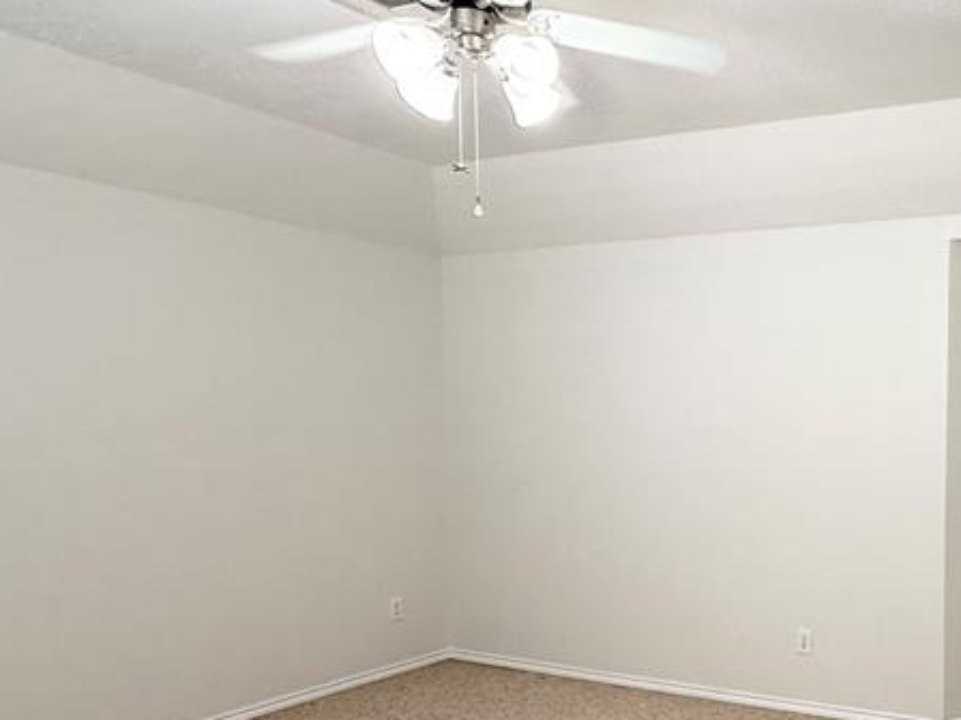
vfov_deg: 43.7
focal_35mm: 32
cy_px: 461
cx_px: 888
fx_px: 888
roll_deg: +1.4
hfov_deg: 49.7
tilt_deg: -3.5
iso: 160
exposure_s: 1/120
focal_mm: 2.22
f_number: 2.2
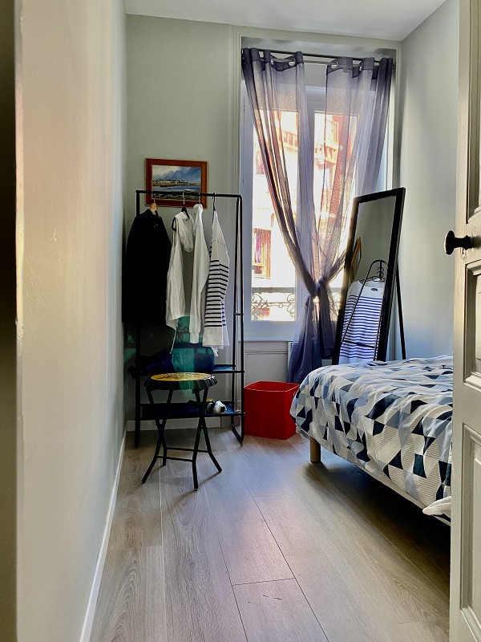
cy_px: 321
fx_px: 482
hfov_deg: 53.1
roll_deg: -0.6
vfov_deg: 67.3
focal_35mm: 26
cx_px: 240
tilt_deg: -0.7
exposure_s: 1/90
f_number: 1.8
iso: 125
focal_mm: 4.25
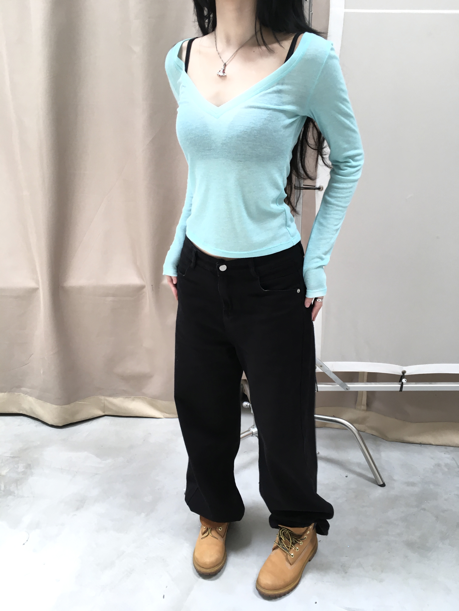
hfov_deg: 48.2
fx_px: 513
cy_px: 306
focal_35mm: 29
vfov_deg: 61.7
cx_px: 230
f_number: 2.2
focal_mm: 4.15
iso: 25
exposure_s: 1/33
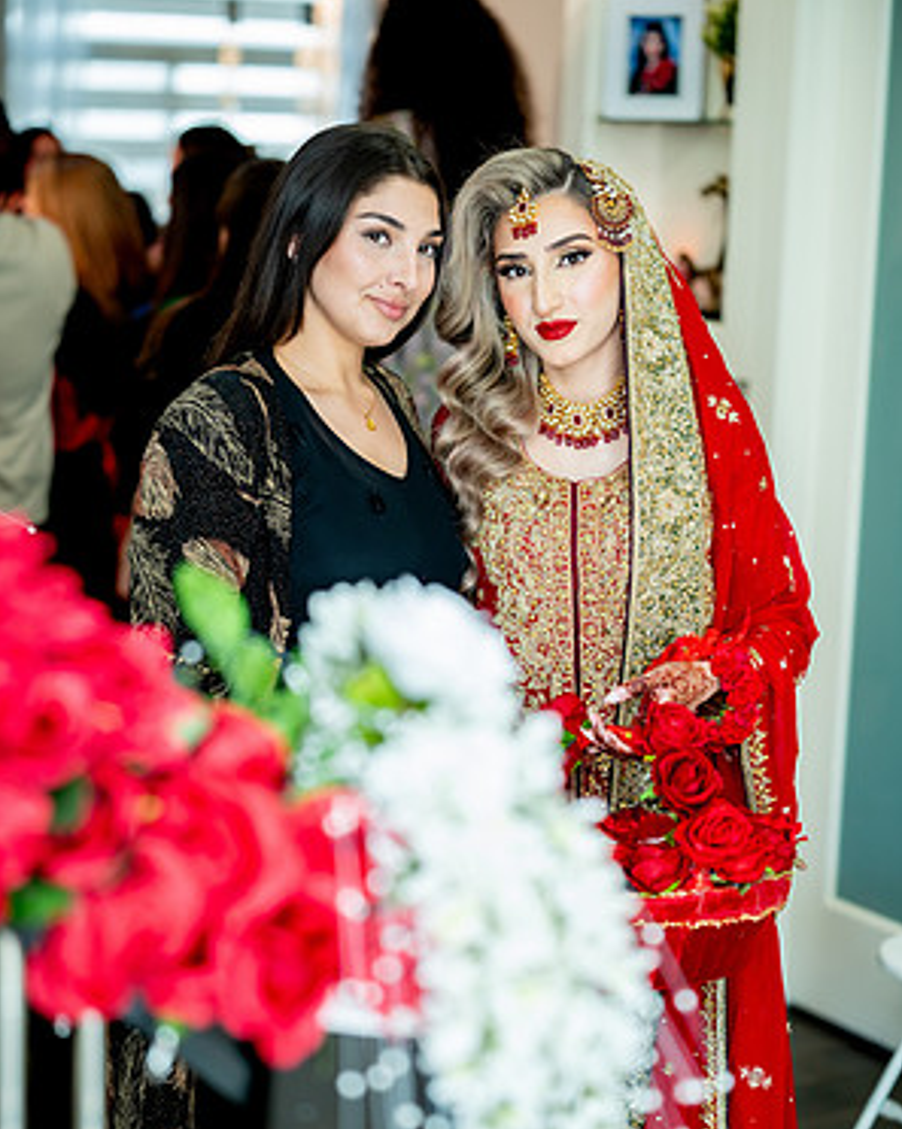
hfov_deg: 20.4
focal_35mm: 75
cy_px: 628
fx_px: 2506
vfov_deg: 25.4
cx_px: 449
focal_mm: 66
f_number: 2
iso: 800
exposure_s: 1/200
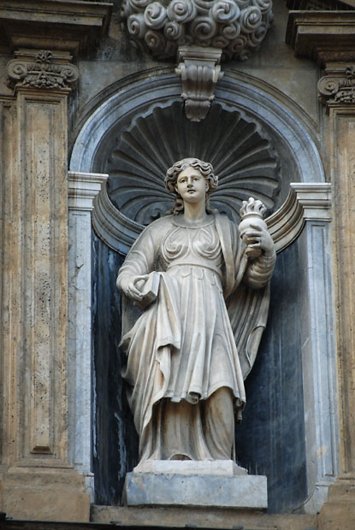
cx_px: 178
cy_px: 265
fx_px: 4425
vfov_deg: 6.9
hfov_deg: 4.6
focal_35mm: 300
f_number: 5.6
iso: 400
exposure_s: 1/350
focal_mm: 200
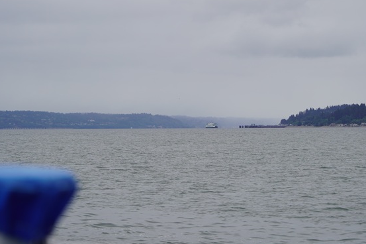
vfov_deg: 9.0
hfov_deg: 13.5
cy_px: 128
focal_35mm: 152
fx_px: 1544
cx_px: 208
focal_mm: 105
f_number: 5
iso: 100
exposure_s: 1/500
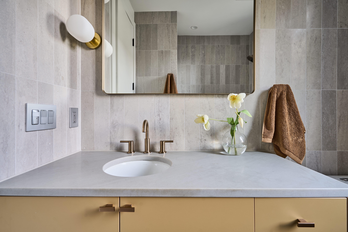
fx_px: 155
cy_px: 116
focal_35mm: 16
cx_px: 174
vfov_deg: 73.7
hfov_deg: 96.7
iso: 100
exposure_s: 1.3
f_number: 8
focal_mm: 16
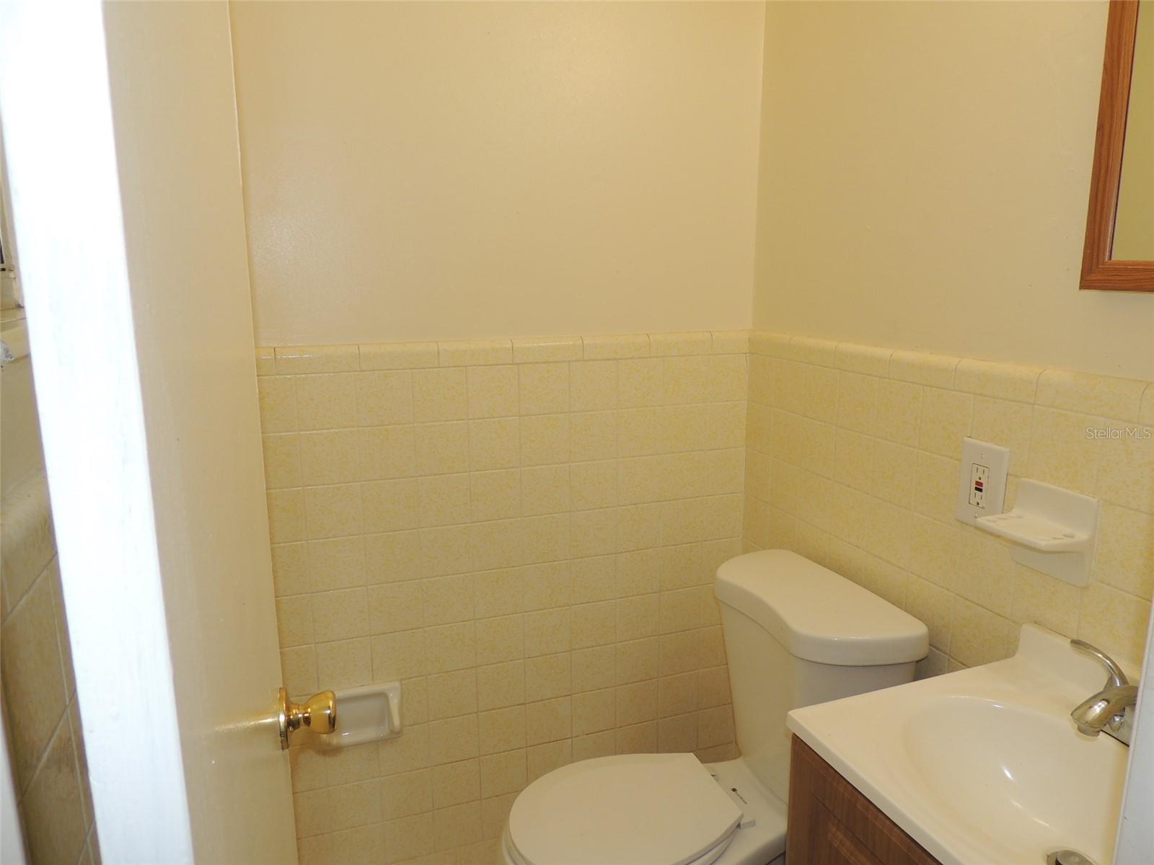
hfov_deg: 71.6
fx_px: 800
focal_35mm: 24
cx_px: 577
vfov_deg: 56.8
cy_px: 432
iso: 100
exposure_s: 1/40
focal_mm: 4.3
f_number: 3
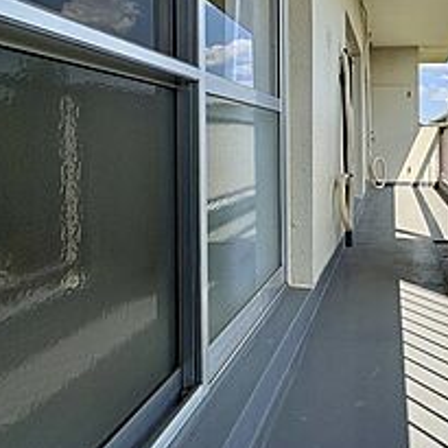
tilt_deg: -0.6
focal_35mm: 27
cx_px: 393
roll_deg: +0.8
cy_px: 144
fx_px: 395
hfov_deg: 52.7
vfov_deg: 57.6
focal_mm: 2.22
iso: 50
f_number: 2.2
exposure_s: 1/2146
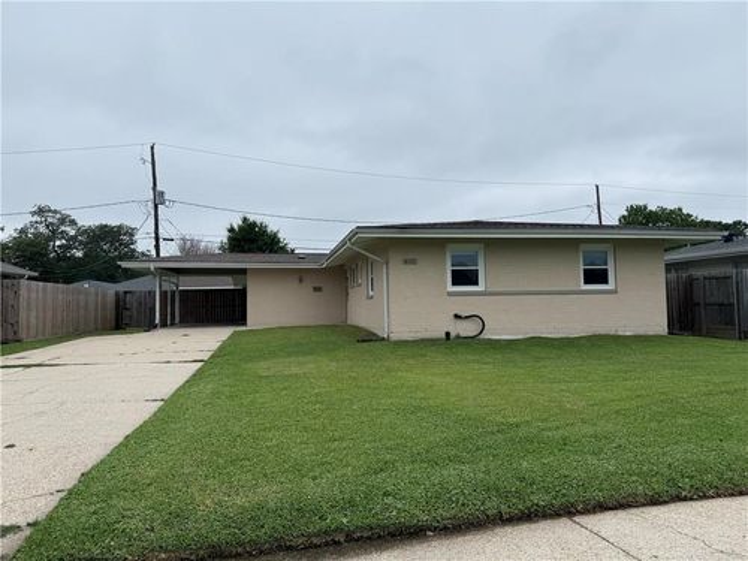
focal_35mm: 24
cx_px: 374
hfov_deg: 71.6
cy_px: 280
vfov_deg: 56.8
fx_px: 519
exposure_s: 1/3953
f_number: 1.78
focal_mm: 6.76
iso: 80
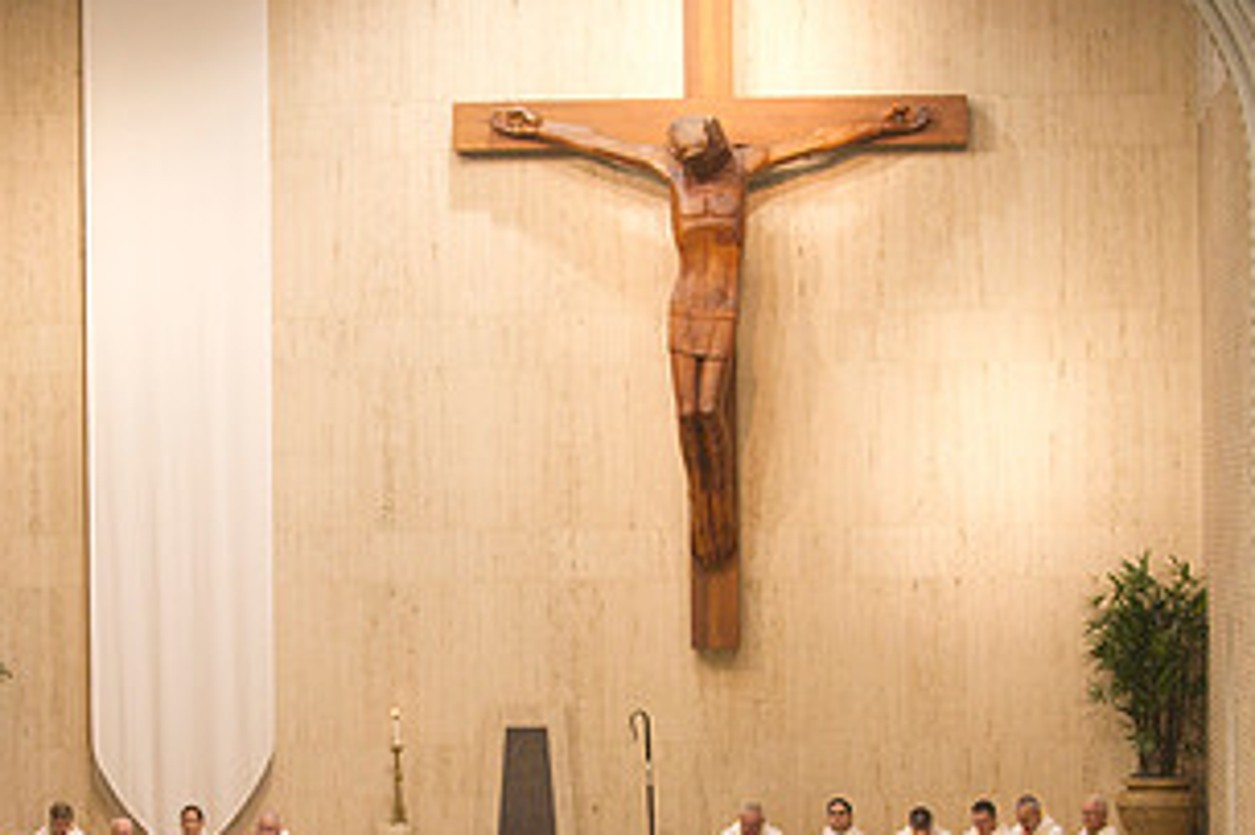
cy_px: 790
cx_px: 465
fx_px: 4634
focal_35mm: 133
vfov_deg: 10.2
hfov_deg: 15.4
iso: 2000
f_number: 2.8
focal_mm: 70
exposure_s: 1/160
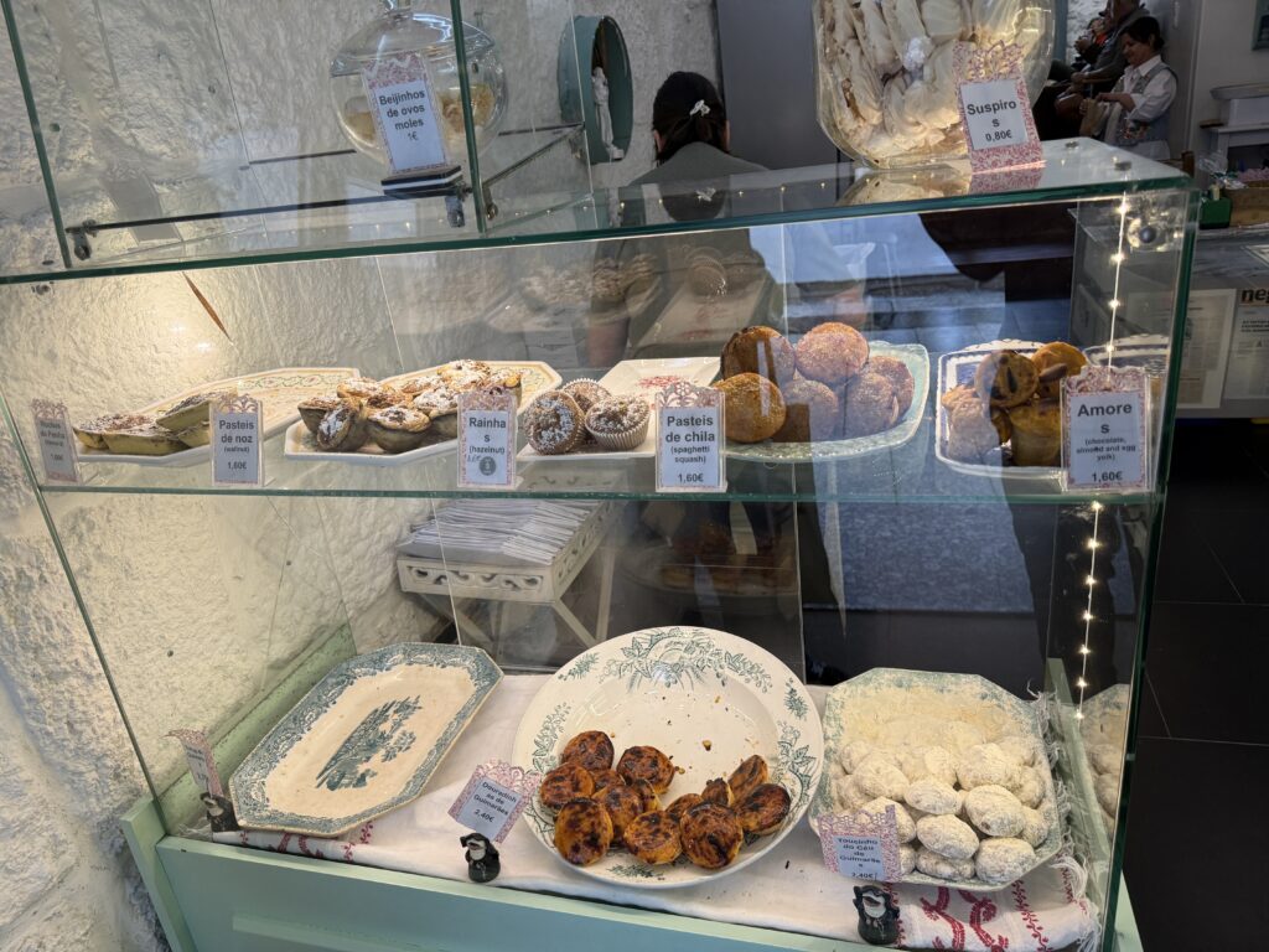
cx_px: 634
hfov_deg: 71.6
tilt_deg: -20.9
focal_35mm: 24
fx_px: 880
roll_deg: +8.1
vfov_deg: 56.8
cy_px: 476
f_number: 1.78
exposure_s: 1/100
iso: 160
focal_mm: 6.76
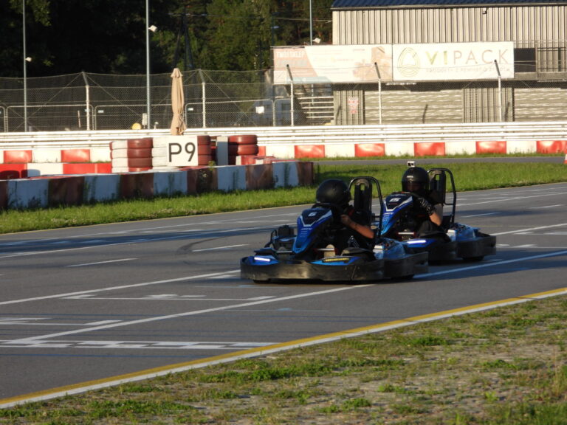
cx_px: 284
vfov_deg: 5.4
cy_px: 212
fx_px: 4504
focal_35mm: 275
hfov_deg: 7.2
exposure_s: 1/500
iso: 100
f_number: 4.5
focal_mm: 49.5
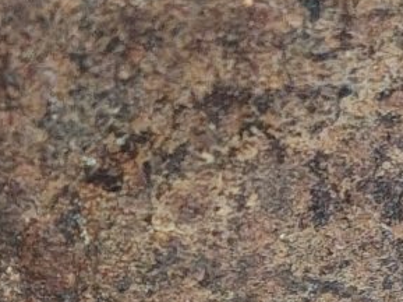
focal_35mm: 158
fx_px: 1837
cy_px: 220
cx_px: 238
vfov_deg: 9.4
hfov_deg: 12.5
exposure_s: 1/25
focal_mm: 5.25
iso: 741
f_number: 1.75
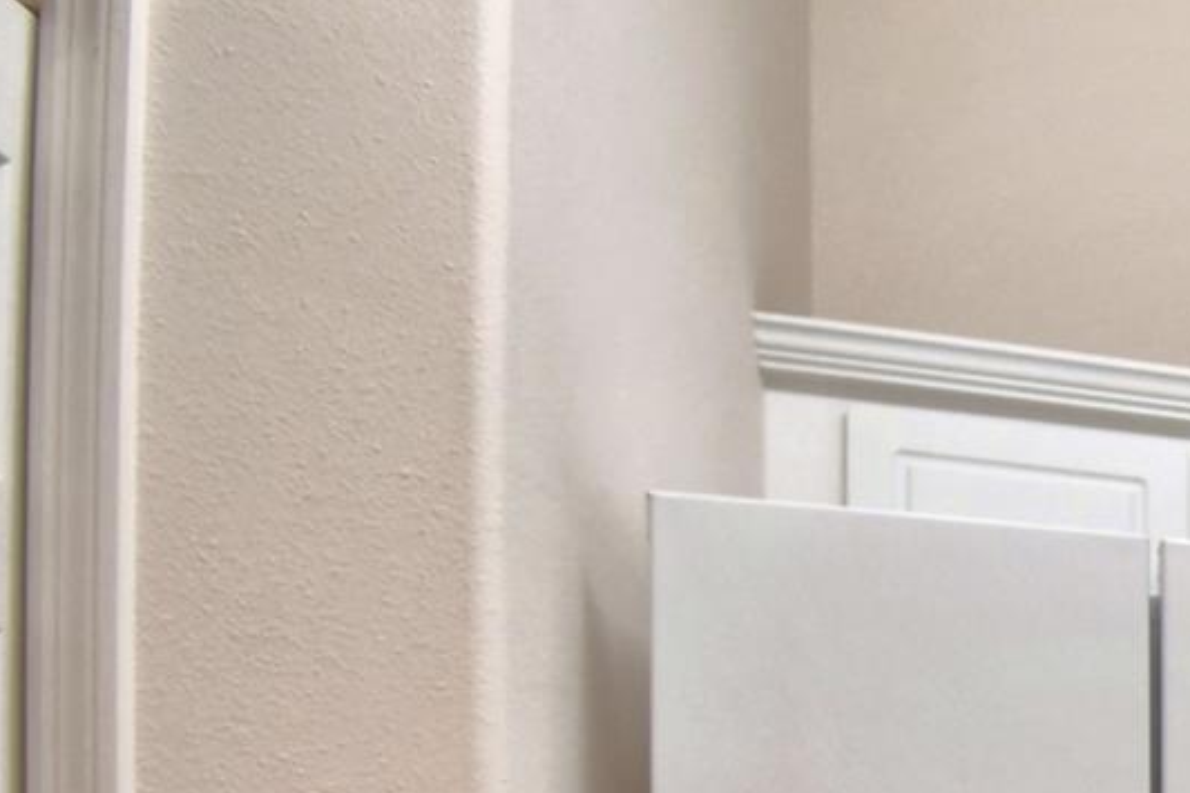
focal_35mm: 45
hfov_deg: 29.8
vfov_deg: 25.9
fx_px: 1487
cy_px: 1005
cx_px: 1704
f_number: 4.5
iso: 400
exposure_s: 1/60
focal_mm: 10
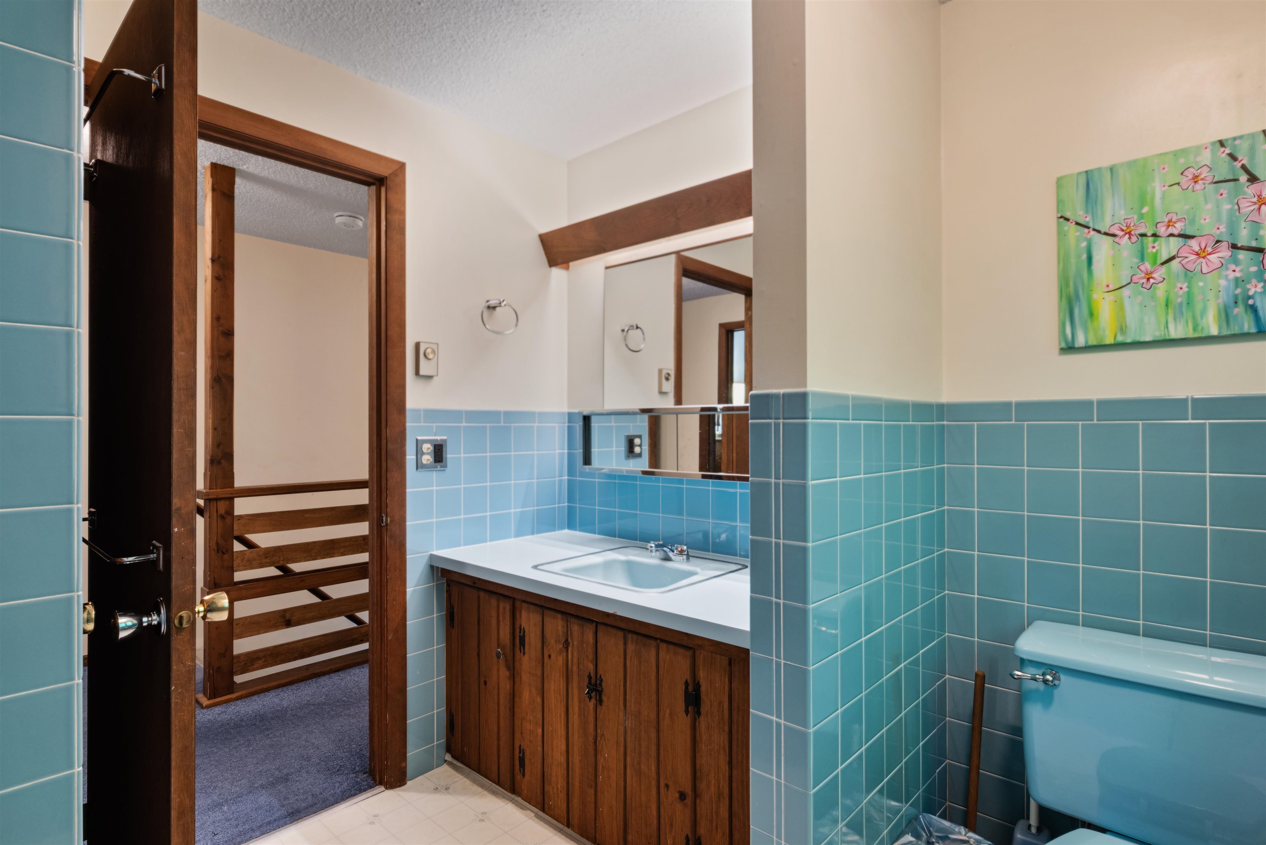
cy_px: 422
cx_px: 633
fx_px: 633
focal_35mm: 18
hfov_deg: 90.0
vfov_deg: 67.4
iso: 200
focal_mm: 18
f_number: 11
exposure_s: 8
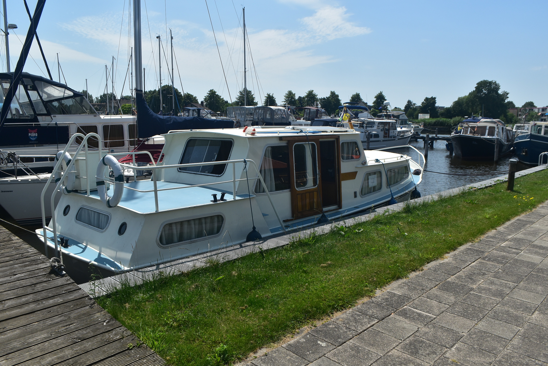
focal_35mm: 27
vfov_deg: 48.0
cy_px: 183
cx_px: 274
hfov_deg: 67.3
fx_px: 411
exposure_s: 1/500
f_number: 11
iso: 320
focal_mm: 18
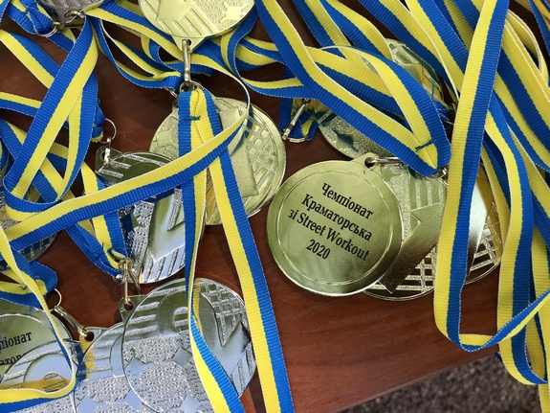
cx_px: 275
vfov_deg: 49.7
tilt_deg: -80.5
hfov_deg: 63.5
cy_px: 206
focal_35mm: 28
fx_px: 445
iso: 20
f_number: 1.8
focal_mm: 3.99
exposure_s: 1/684
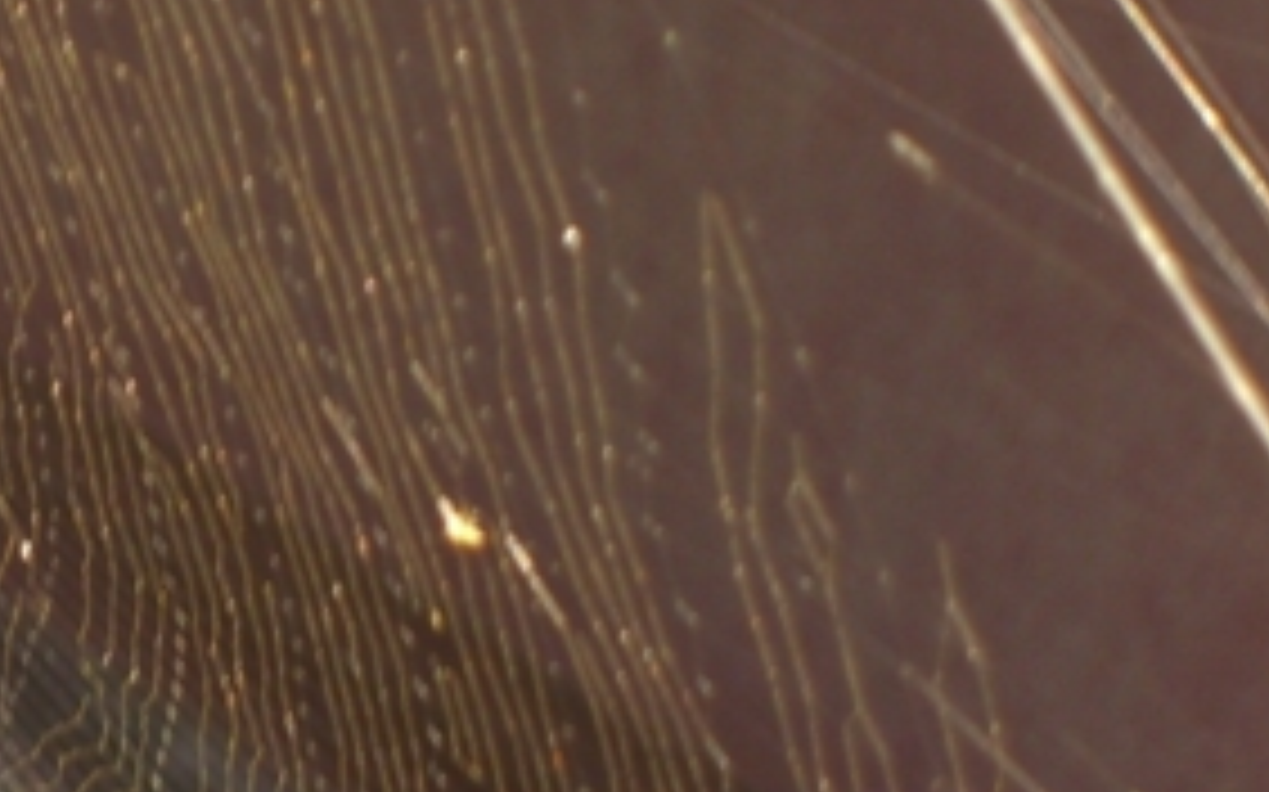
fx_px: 11858
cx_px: -500
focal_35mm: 343
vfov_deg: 3.8
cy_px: 202
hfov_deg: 6.1
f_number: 5.1
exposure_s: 1/25
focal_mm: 23.7
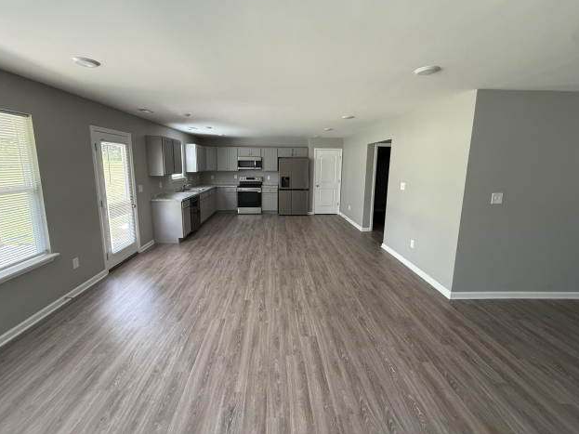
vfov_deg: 81.6
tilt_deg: -6.7
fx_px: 251
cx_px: 283
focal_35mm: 15
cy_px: 203
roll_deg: +0.1
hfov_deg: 98.2
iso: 400
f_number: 2.2
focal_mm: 2.22
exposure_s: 1/85
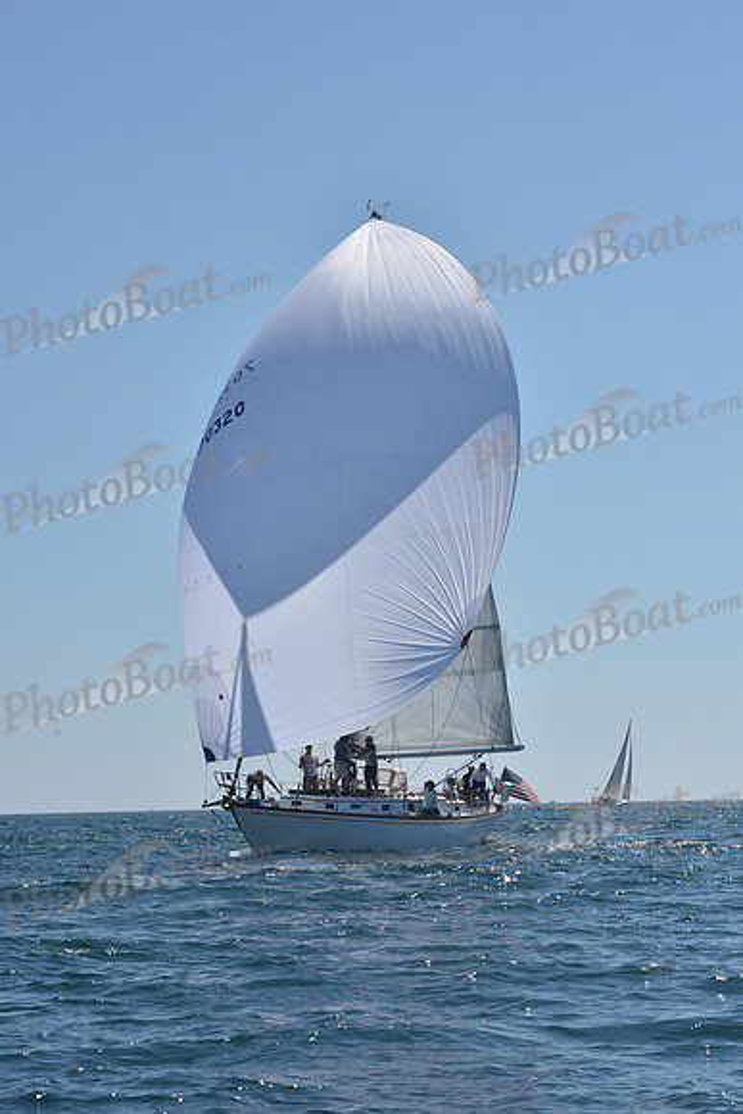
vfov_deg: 22.6
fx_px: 2784
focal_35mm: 90
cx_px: 372
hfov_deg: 15.2
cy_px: 557
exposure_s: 1/800
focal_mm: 90
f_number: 11
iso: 250
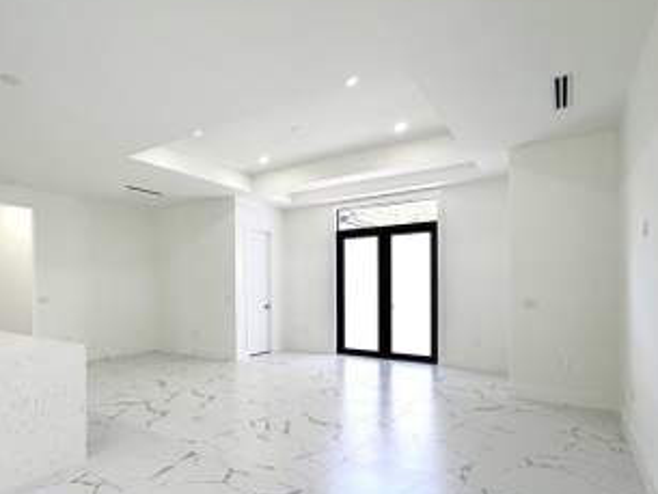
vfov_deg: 60.8
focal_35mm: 22
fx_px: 418
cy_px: 287
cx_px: 205
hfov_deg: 73.4
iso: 100
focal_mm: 2.22
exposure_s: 1/120
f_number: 2.2
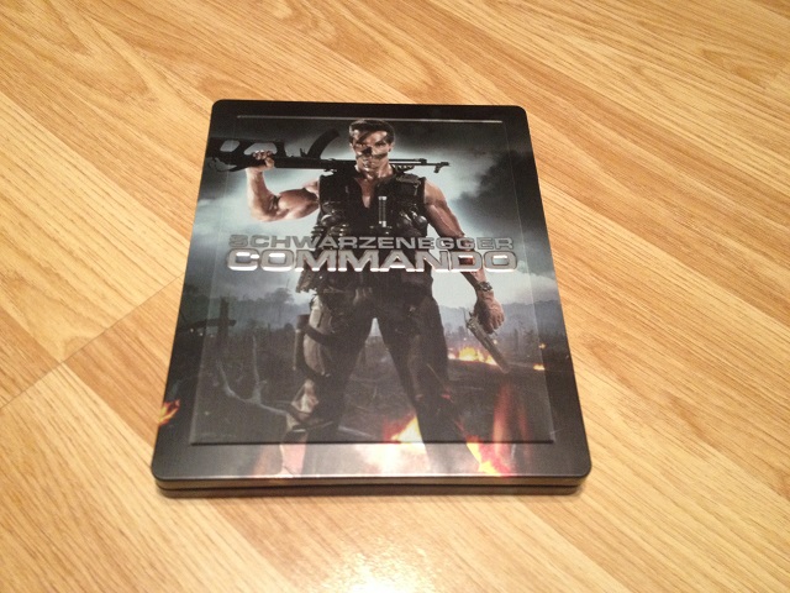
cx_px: 395
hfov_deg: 52.6
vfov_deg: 40.7
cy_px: 296
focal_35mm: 35
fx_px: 799
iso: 200
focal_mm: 4.28
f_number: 2.4
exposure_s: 1/20
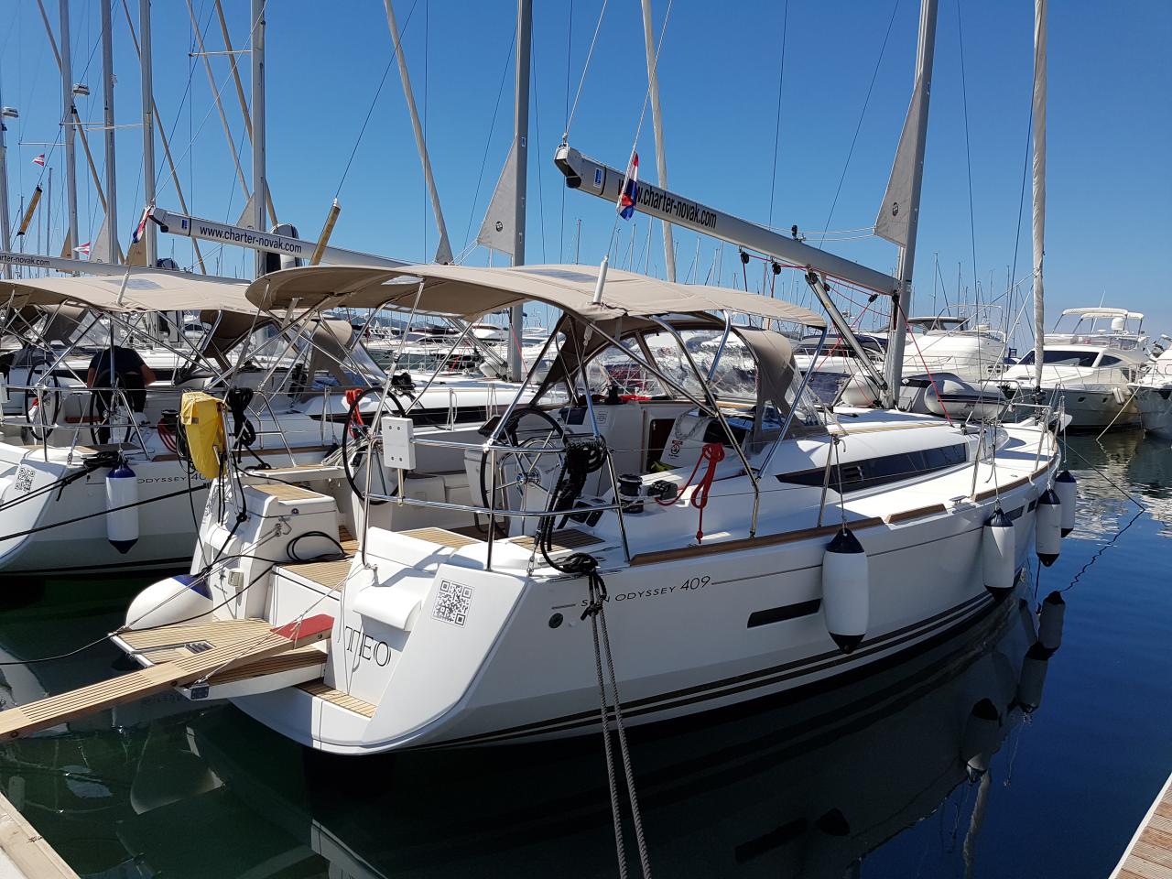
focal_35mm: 26
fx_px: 880
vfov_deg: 53.1
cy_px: 440
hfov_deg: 67.3
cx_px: 586
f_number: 1.7
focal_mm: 4.2
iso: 50
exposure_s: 1/3960
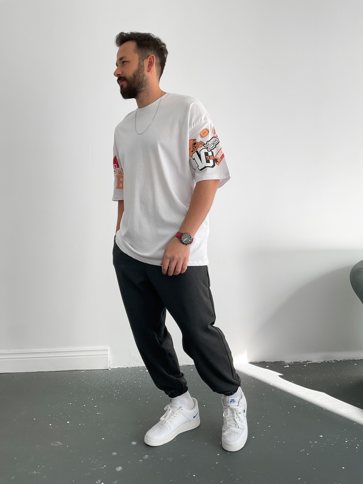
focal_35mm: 29
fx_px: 405
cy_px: 242
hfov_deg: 48.2
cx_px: 182
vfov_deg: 61.7
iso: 16
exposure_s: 1/120
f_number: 1.8
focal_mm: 3
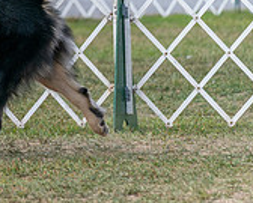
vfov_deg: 2.8
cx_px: -165
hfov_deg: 3.5
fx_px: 4125
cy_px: -105
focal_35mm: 550
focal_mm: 146
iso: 400
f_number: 4
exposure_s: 1/2000
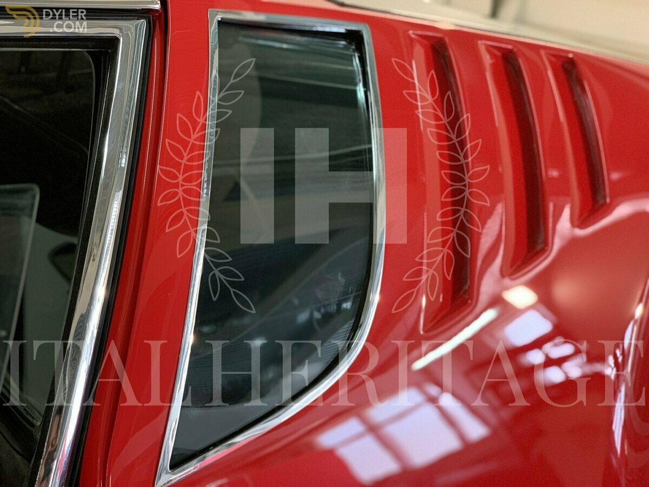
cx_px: 324
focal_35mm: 52
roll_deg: -3.9
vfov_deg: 28.0
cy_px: 244
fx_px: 975
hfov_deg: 36.8
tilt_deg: -20.8
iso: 320
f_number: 2.4
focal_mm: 6
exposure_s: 1/50
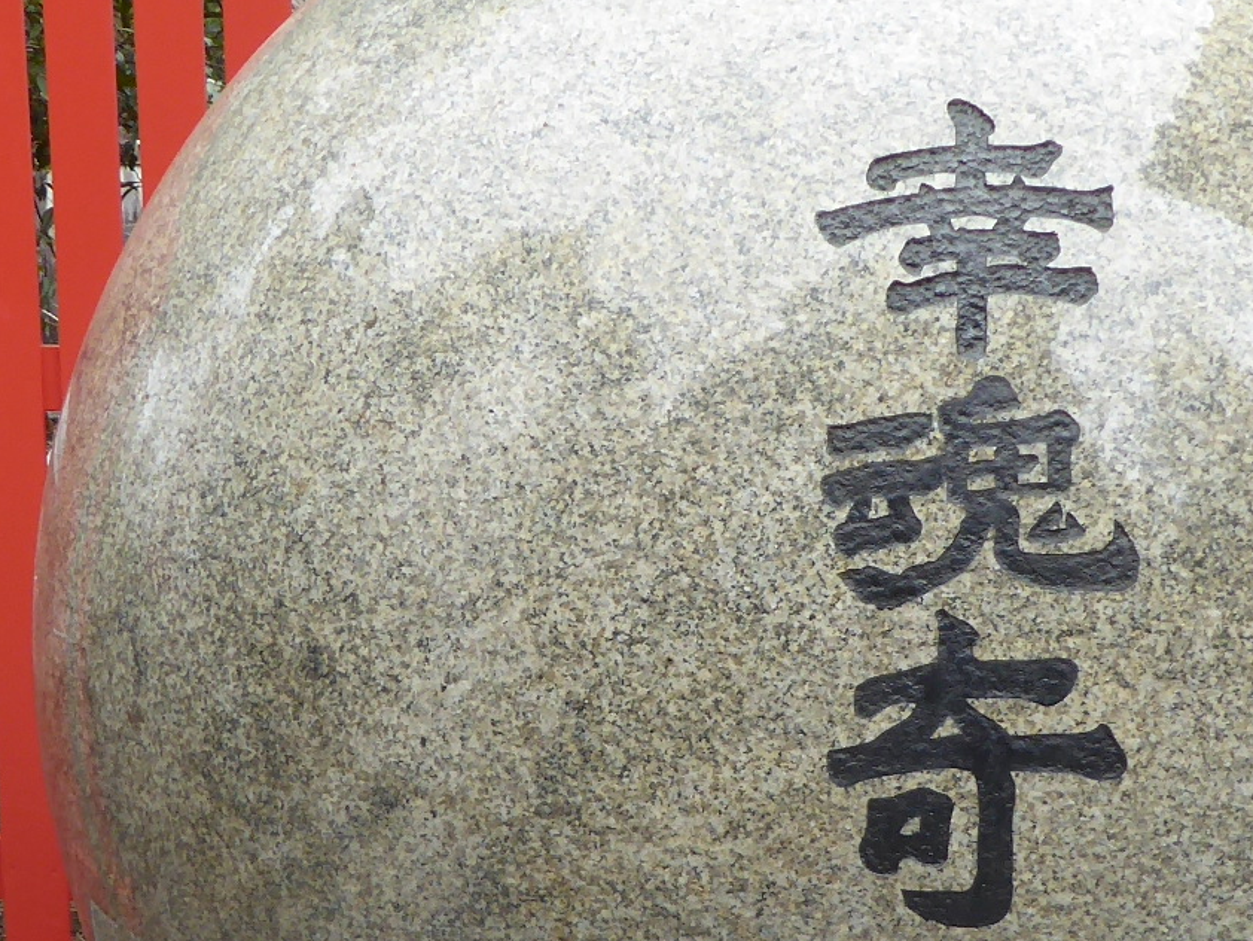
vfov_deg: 19.3
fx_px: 2752
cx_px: 734
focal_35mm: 76
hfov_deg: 25.6
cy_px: 652
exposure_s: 1/125
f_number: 3.3
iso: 100
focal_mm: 4.3
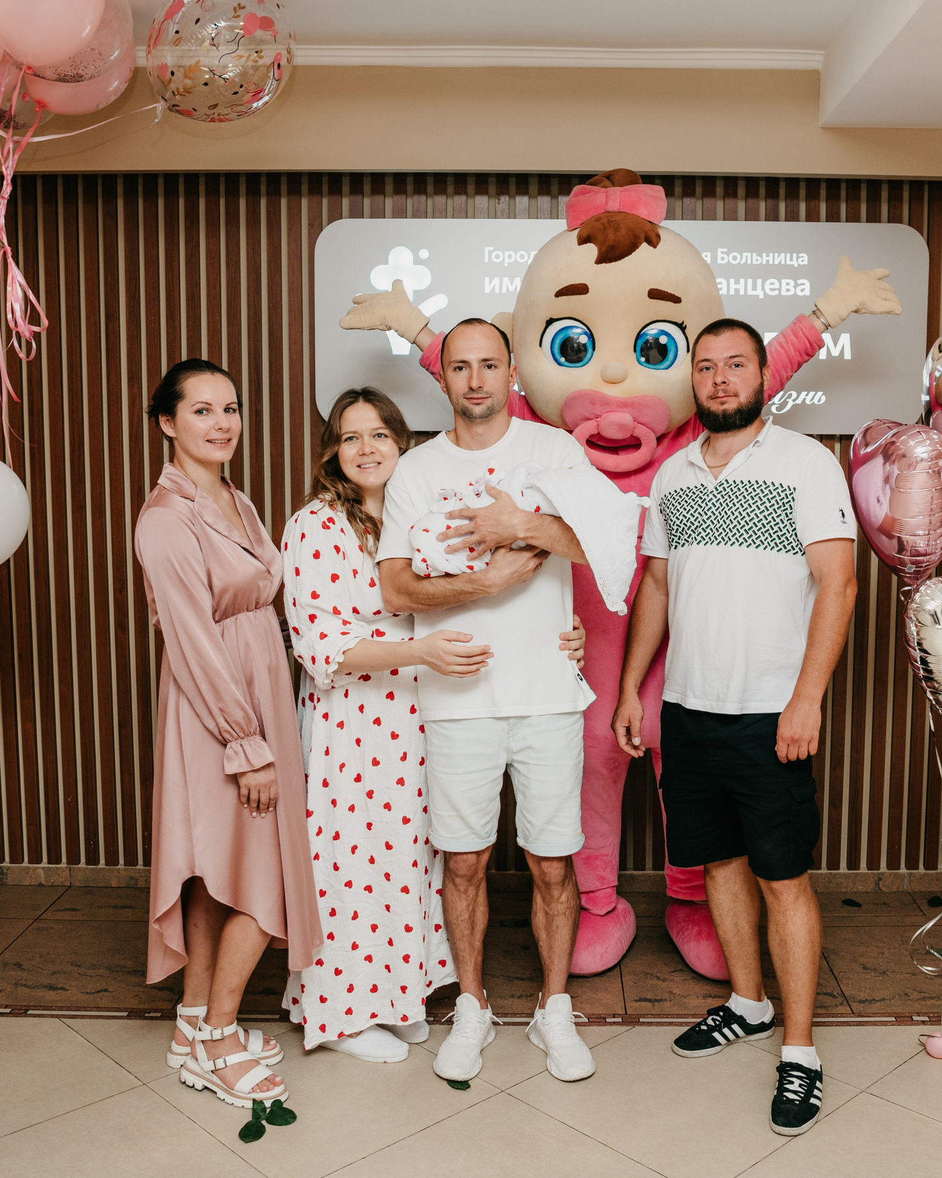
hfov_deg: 41.1
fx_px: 1255
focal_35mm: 36
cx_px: 536
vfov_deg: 50.3
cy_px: 590
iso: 200
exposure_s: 1/160
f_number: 4
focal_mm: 24
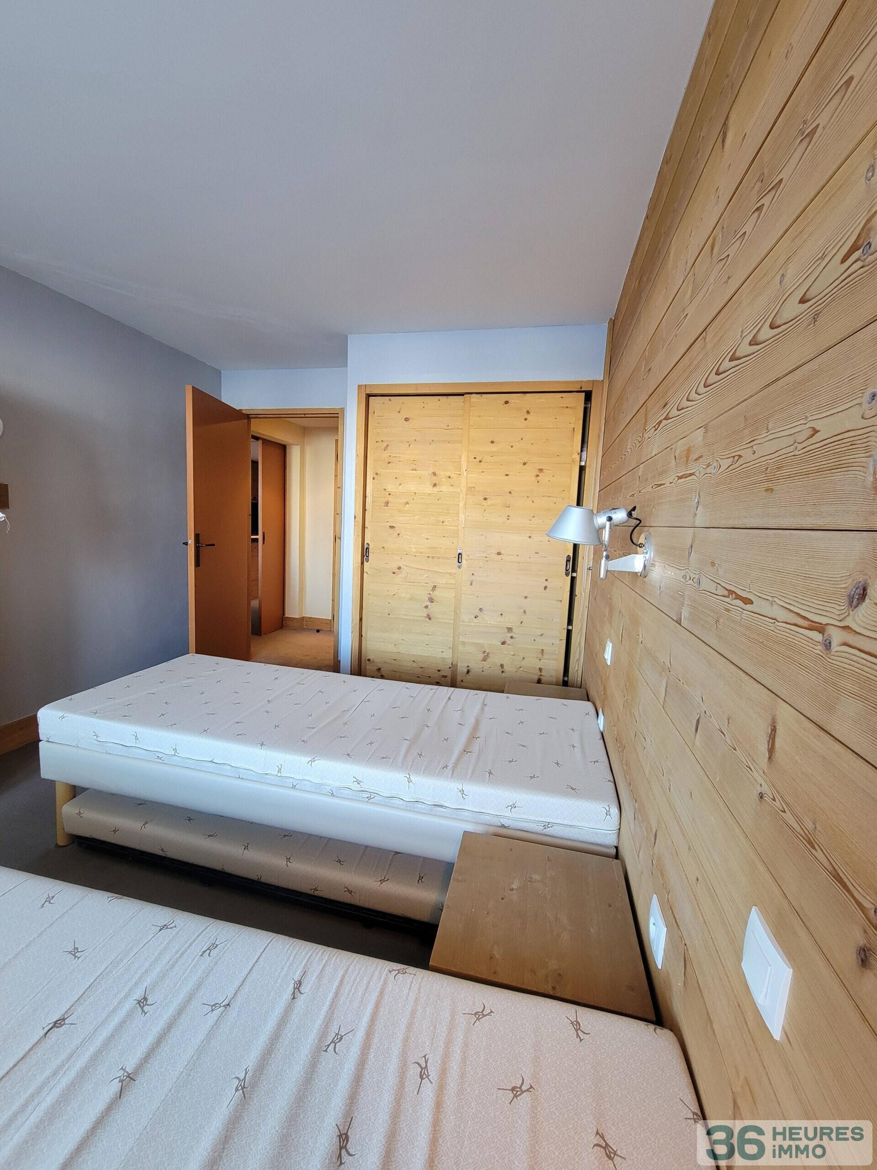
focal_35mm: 13
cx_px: 438
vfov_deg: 106.2
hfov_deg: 89.9
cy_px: 585
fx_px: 439
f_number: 2.2
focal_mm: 2.2
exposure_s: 1/50
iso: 250
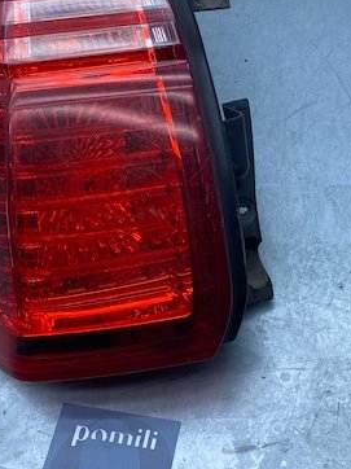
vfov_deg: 41.1
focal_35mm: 46
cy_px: 190
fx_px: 623
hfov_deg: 31.4
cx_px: 214
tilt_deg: -53.1
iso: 32
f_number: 1.8
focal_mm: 4.25
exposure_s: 1/678
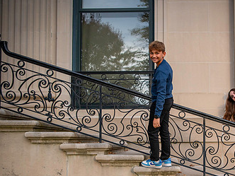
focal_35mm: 52
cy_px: 129
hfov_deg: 36.1
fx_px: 353
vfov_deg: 27.7
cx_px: 172
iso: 1000
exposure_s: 1/5000
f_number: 2.8
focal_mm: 31
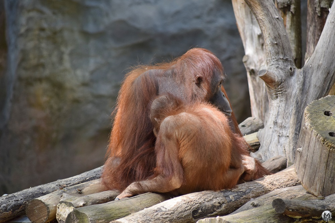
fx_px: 2791
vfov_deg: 4.6
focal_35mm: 300
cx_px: 168
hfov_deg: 6.9
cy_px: 112
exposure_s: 1/250
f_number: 6.3
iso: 560
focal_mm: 200
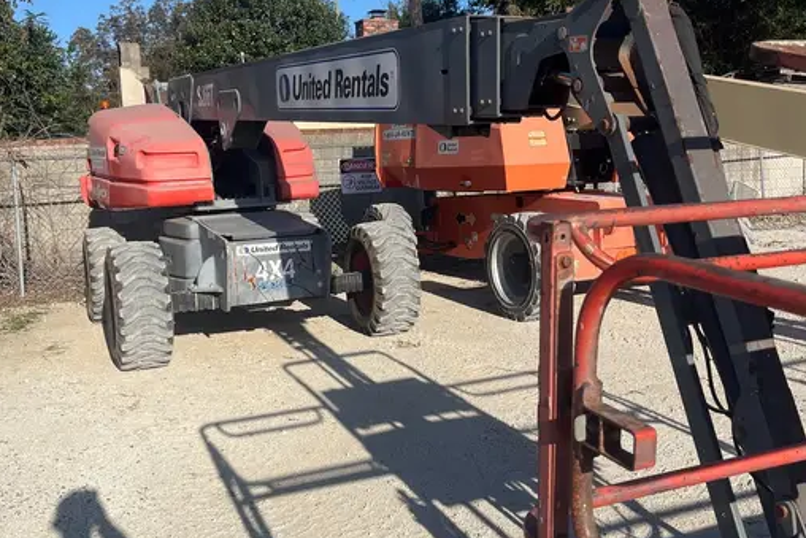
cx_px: 393
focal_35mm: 39
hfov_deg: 49.5
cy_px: 255
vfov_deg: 34.2
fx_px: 873
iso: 50
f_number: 1.6
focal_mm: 5.1
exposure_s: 1/3876
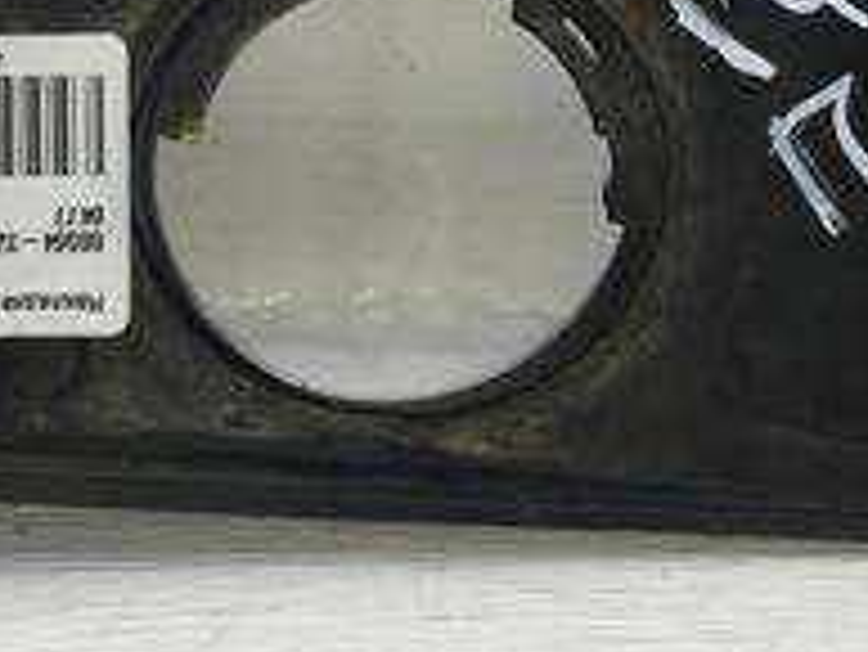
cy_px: 72
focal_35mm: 96
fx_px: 2409
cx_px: 337
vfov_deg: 15.3
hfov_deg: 20.4
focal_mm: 4.15
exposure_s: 1/455
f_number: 2.2
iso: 25
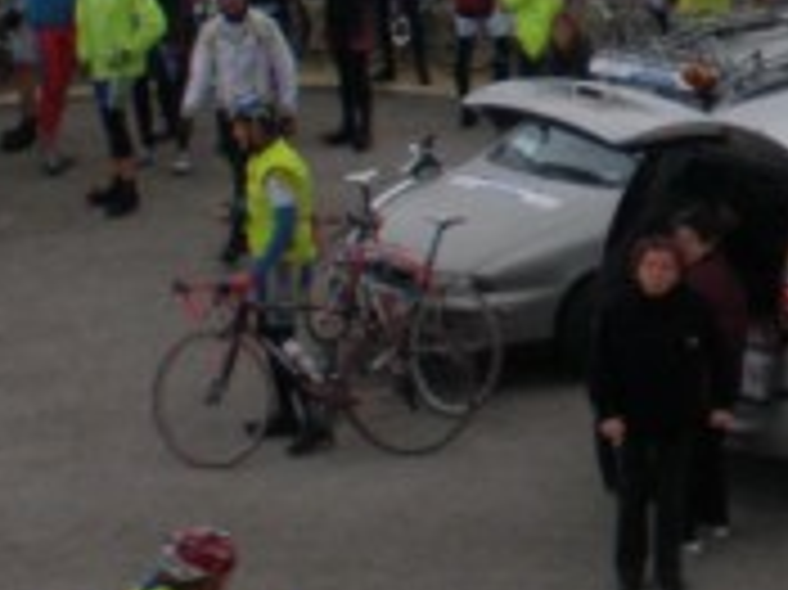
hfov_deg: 11.5
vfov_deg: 8.9
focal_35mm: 165
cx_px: 1166
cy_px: -77
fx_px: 3753
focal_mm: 6.3
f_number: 3.5
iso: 64
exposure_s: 1/100
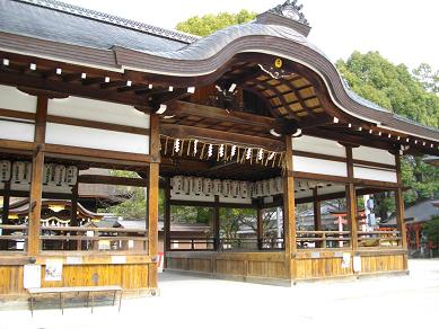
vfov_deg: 44.2
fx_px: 406
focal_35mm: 32
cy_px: 164
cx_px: 220
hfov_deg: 56.8
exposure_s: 1/250
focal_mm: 5.7
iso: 100
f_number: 2.9
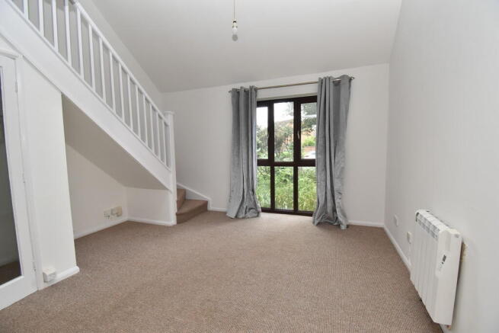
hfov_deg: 100.4
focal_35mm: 15
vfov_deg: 77.4
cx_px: 250
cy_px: 166
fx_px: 208
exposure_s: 1/125
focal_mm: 10
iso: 800
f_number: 7.1
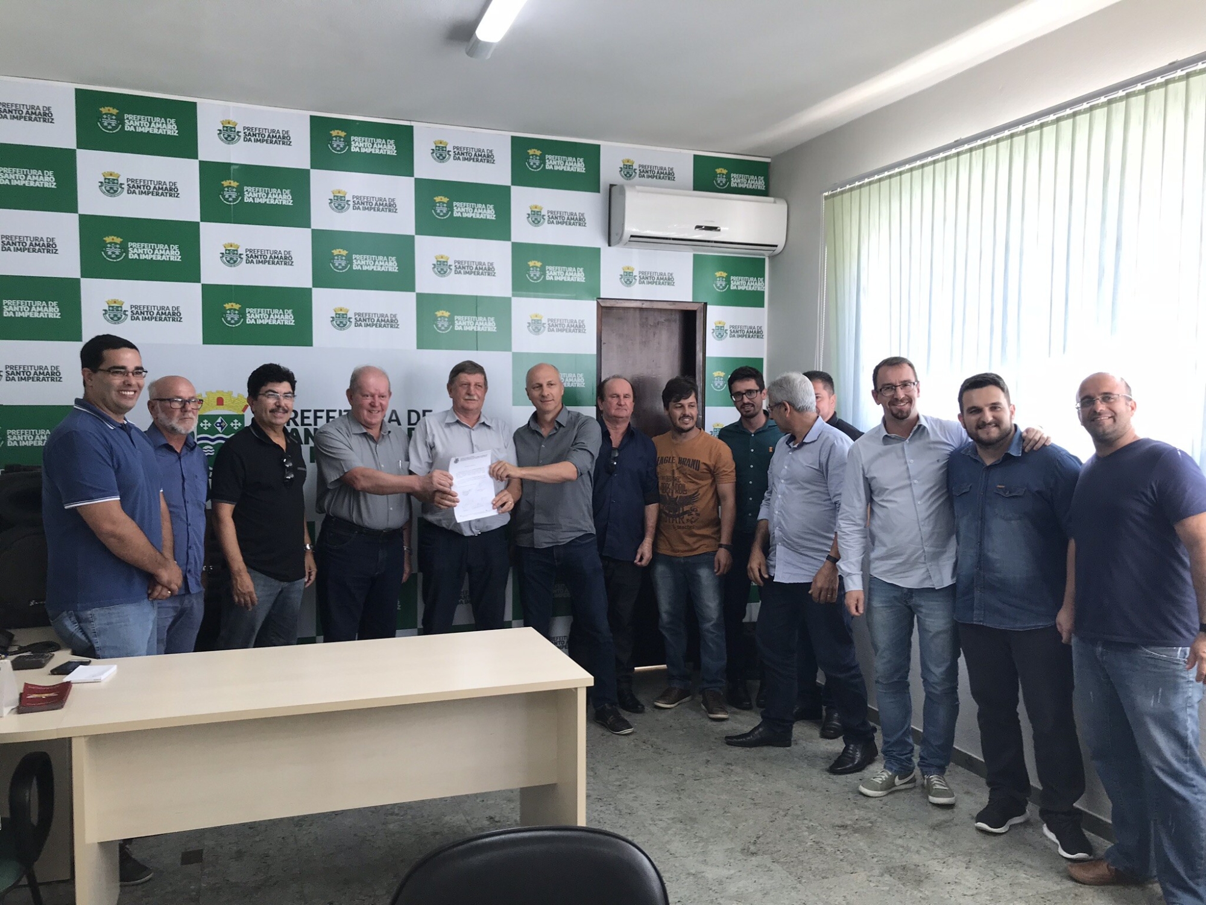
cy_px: 452
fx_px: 976
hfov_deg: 63.4
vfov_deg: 49.7
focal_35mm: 28
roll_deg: -0.8
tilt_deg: -2.7
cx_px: 603
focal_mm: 3.99
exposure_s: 1/60
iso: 32
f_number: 1.8
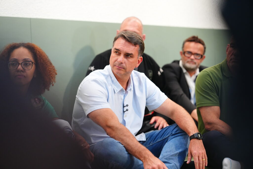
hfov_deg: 23.9
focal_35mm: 85
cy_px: 84
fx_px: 597
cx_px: 126
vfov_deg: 16.1
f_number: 2.2
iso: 3200
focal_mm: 85
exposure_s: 1/200
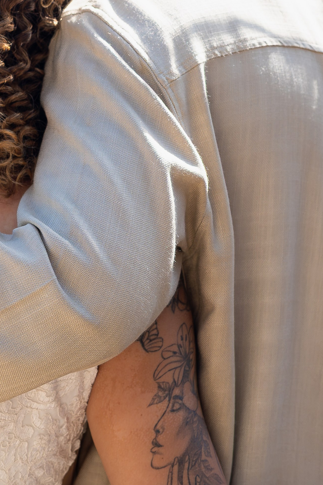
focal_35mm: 176
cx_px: 82
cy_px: 89
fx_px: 2368
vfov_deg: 11.6
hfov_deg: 7.8
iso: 160
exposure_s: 1/800
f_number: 3.5
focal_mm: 56
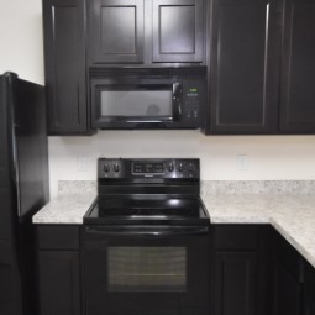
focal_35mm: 36
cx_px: 148
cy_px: 154
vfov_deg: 46.0
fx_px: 371
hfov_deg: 46.0
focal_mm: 10
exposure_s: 1/60
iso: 2000
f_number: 3.5
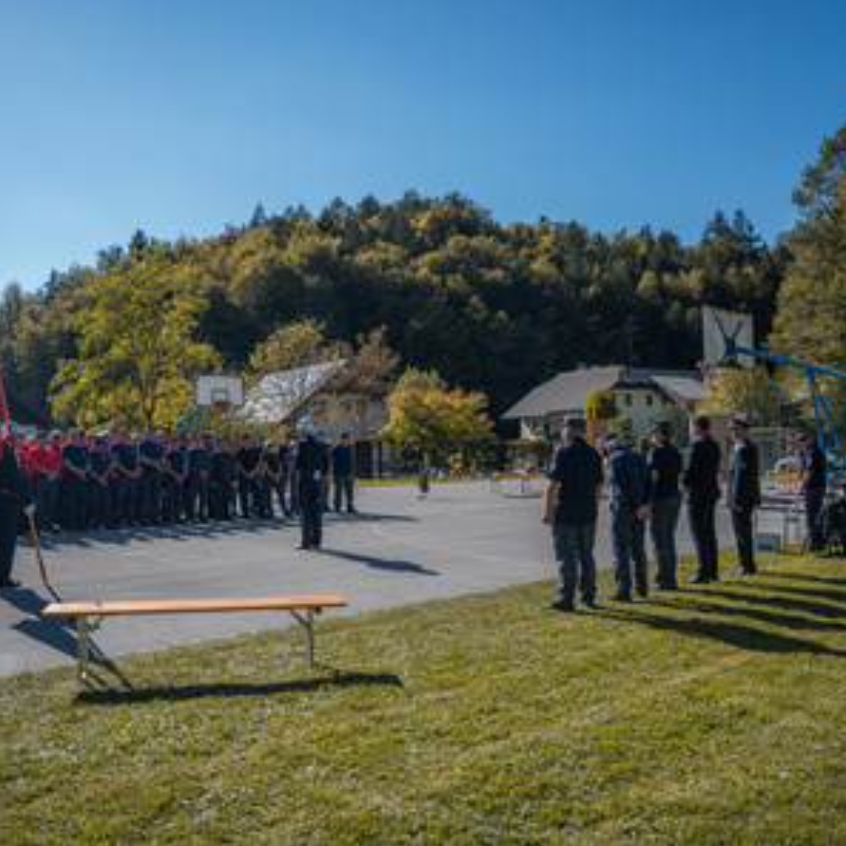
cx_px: 407
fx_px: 857
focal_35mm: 31
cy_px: 420
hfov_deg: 52.5
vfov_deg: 52.5
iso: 125
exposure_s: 1/1250
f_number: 2.8
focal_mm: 24
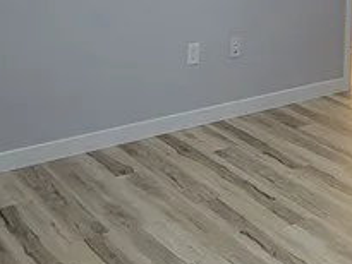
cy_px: -151
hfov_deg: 28.4
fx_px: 661
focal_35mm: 65
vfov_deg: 19.3
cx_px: 330
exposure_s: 1/40
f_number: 2.2
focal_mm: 2.2
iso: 320
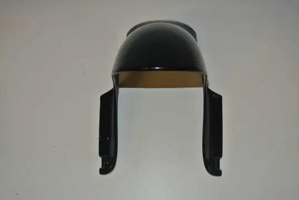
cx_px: 150
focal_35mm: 42
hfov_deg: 46.4
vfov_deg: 32.0
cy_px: 100
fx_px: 349
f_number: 4.2
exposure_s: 1/60
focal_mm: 15.7
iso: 200
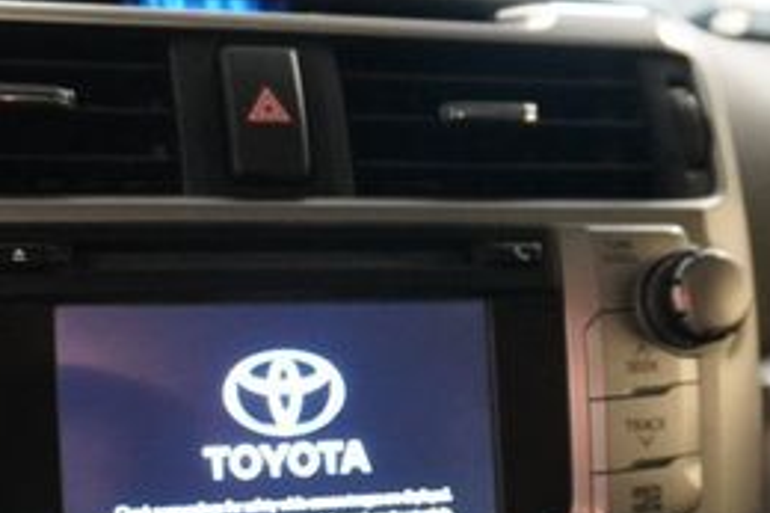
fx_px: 1261
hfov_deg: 33.9
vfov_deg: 22.6
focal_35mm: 59
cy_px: 427
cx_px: 329
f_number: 3.5
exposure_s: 1/60
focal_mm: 16
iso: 6400
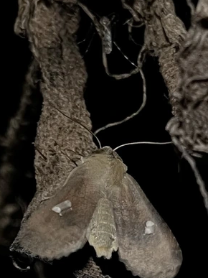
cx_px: 110
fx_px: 345
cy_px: 196
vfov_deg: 42.9
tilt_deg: +24.3
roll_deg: +9.3
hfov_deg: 33.6
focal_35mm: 43
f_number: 1.6
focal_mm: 5.1
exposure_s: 1/47
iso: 500
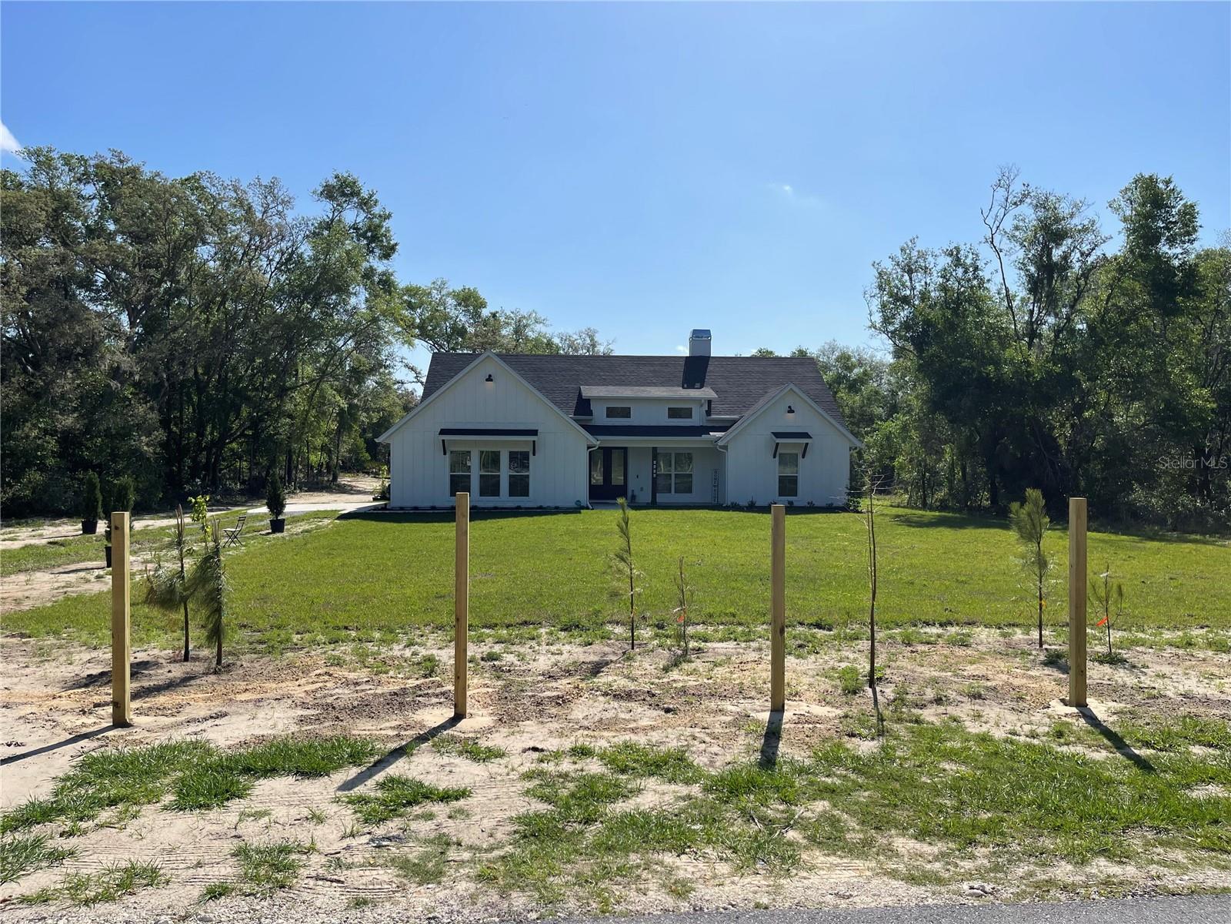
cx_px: 616
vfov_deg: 54.9
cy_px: 462
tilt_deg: -0.4
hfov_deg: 69.4
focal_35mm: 25
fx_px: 889
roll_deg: -0.1
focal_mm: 5.1
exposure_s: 1/6250
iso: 32
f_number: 1.6
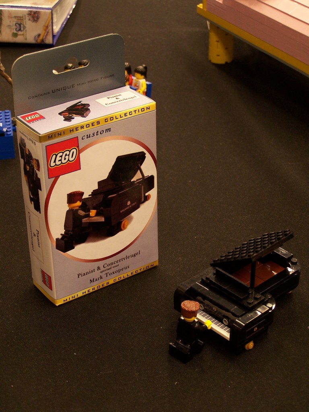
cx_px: 154
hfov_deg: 21.9
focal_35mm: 67
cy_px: 206
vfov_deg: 29.0
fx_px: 797
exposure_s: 1/2
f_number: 3.2
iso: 80
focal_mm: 11.1
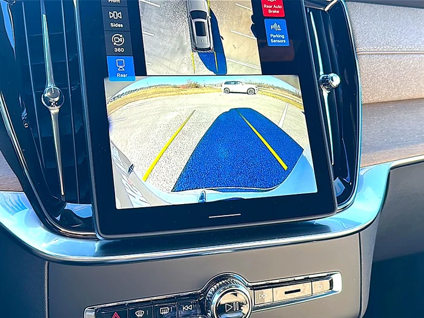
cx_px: 212
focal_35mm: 35
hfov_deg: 52.6
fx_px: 429
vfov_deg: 40.7
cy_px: 159
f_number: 1.78
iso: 64
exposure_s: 1/158
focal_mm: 6.86
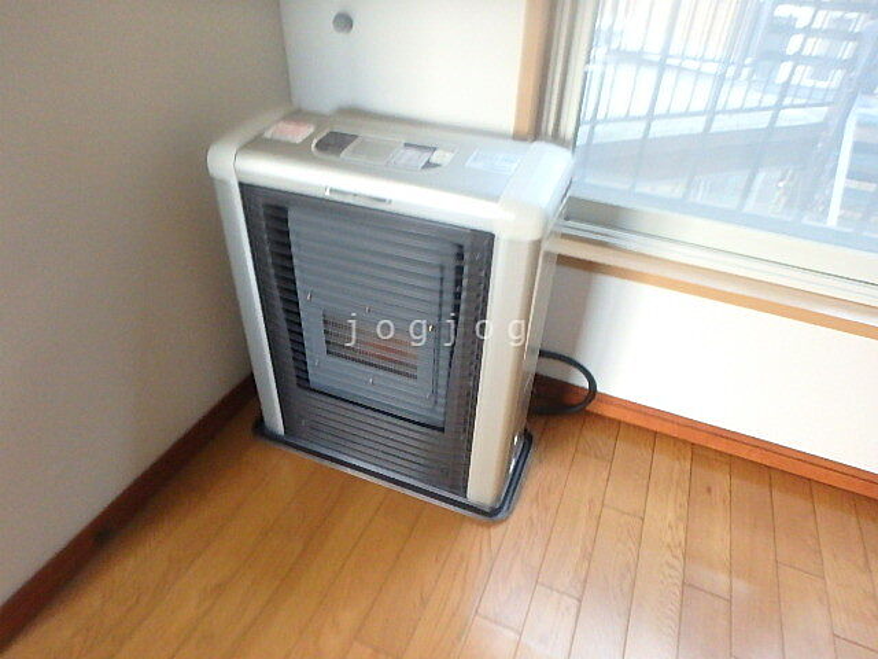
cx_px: 439
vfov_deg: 63.4
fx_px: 533
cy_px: 330
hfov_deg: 79.0
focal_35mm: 21
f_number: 3.5
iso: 800
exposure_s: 1/8
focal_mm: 3.7
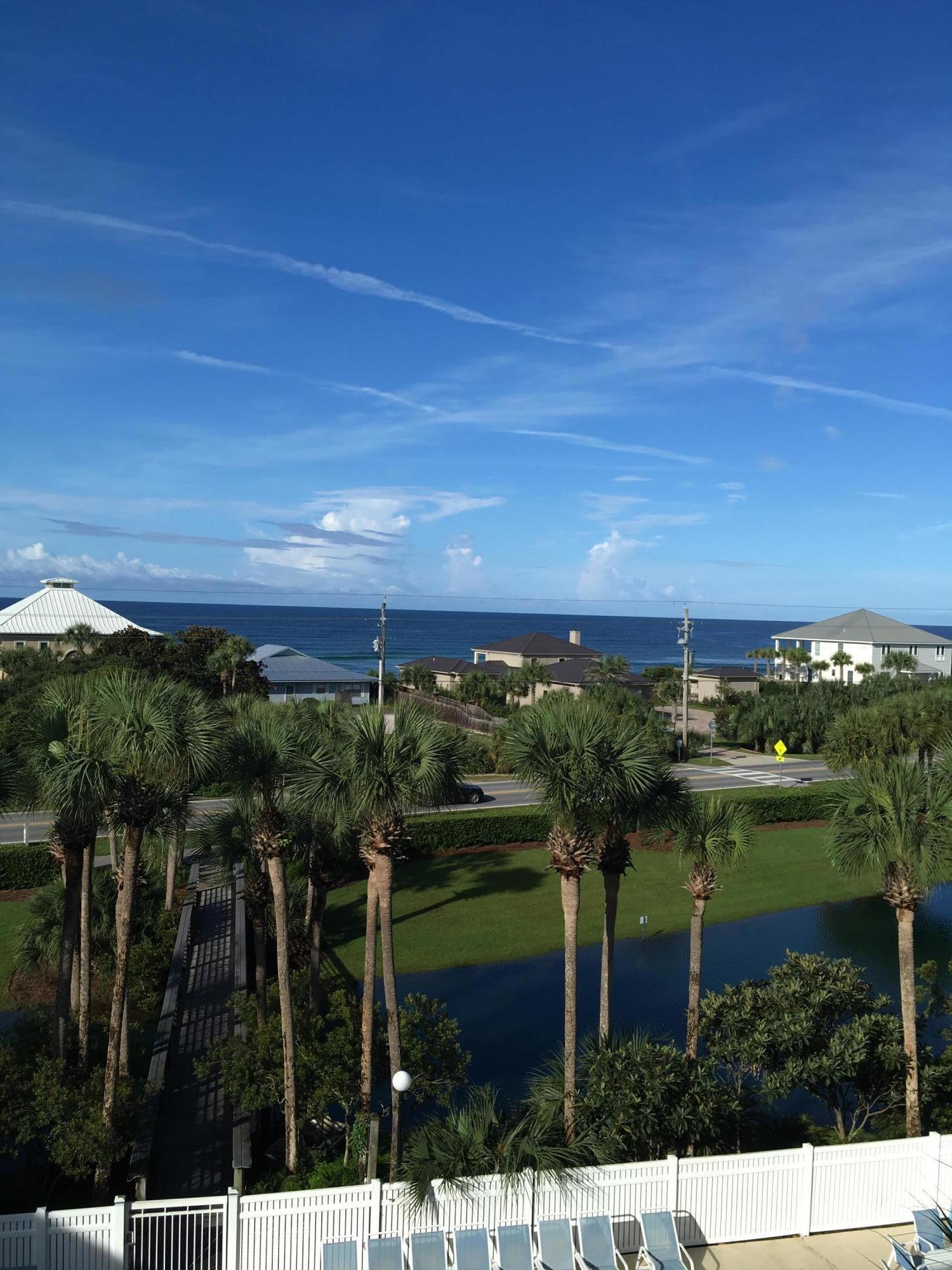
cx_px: 476
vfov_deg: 61.7
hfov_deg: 48.2
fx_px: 1063
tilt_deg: -2.7
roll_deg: -1.2
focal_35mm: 29
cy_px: 635
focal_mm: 4.15
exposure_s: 1/1538
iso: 25
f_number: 2.2
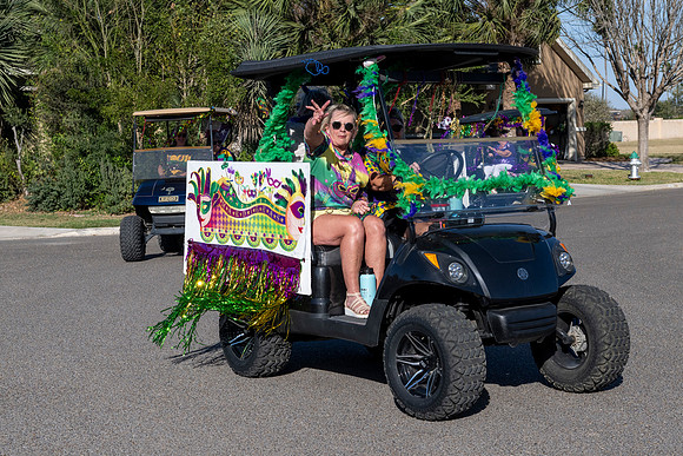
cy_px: 228
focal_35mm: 69
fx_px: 1317
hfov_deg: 29.0
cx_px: 301
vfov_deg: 19.6
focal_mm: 56
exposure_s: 1/1250
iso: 560
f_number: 10
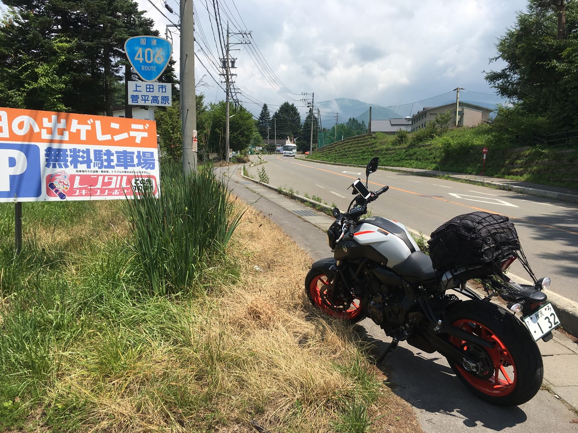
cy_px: 216
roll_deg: -0.2
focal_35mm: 29
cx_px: 289
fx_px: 484
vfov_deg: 48.2
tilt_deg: -2.0
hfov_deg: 61.7
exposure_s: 1/1972
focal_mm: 4.15
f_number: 2.2
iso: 25
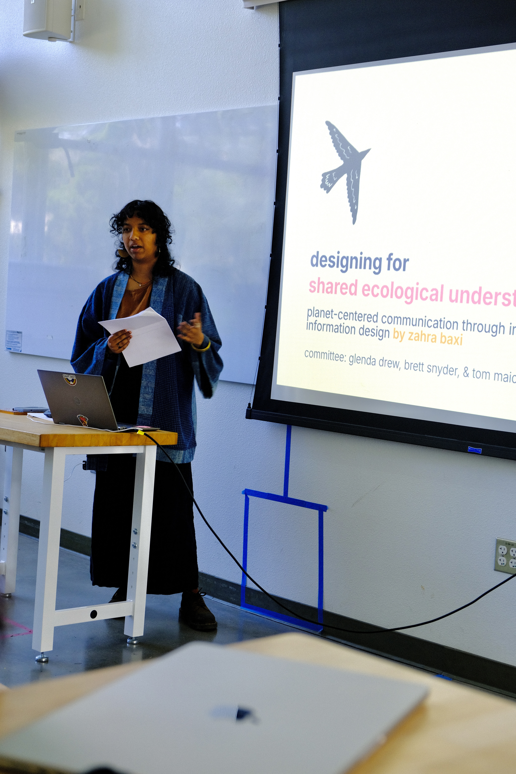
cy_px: 387
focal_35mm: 59
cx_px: 258
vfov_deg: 33.9
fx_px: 1268
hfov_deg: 23.0
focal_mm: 39
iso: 400
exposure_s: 1/56
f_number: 3.6
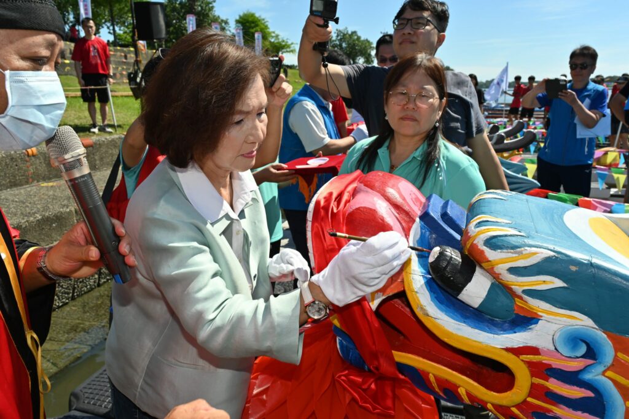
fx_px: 507
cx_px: 314
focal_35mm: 29
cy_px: 210
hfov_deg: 63.7
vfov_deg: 45.0
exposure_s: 1/800
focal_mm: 29
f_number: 10
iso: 320
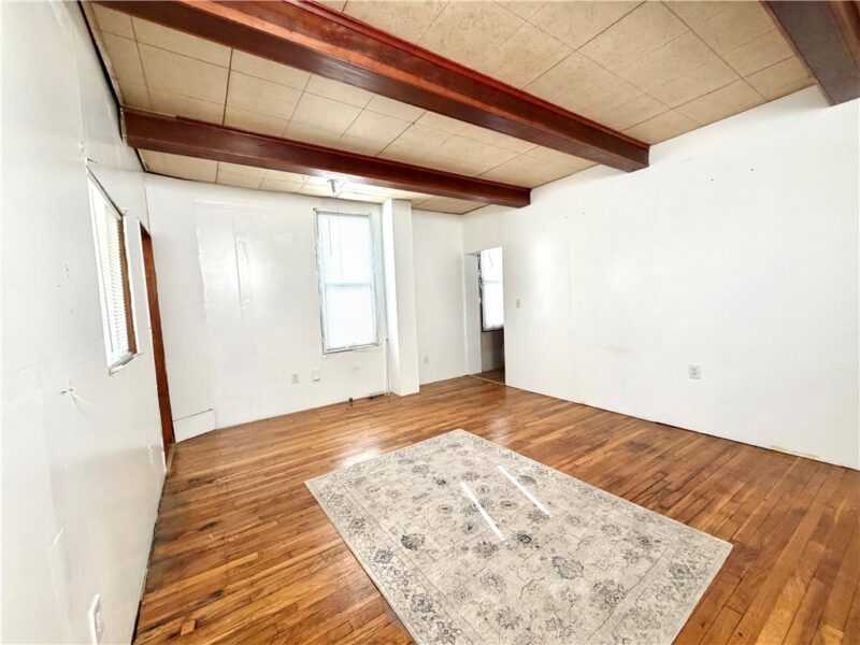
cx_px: 430
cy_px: 322
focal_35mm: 14
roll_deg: +3.5
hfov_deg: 102.1
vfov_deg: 85.7
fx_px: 348
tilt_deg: -3.9
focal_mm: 2.22
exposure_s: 1/81
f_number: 2.2
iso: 320
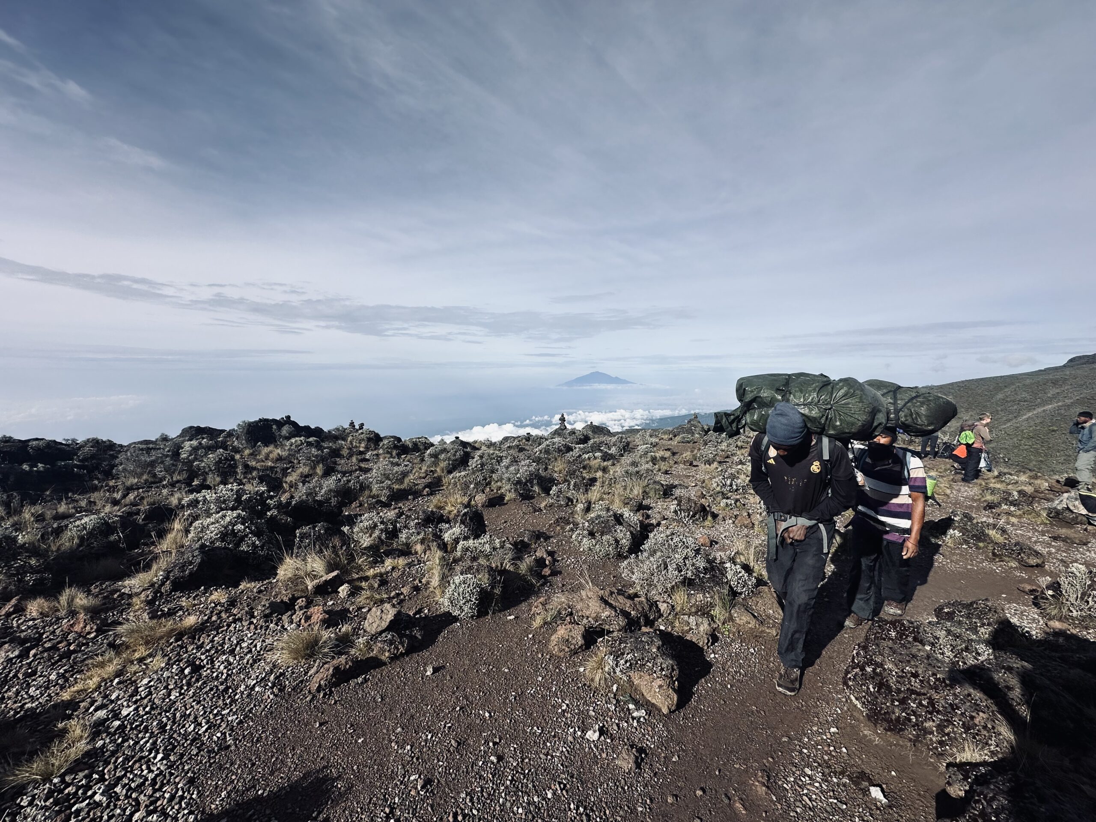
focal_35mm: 14
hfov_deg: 102.1
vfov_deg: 85.7
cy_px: 411
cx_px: 548
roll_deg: -0.5
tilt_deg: -5.8
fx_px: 443
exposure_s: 1/3125
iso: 50
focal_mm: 2.22
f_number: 2.2
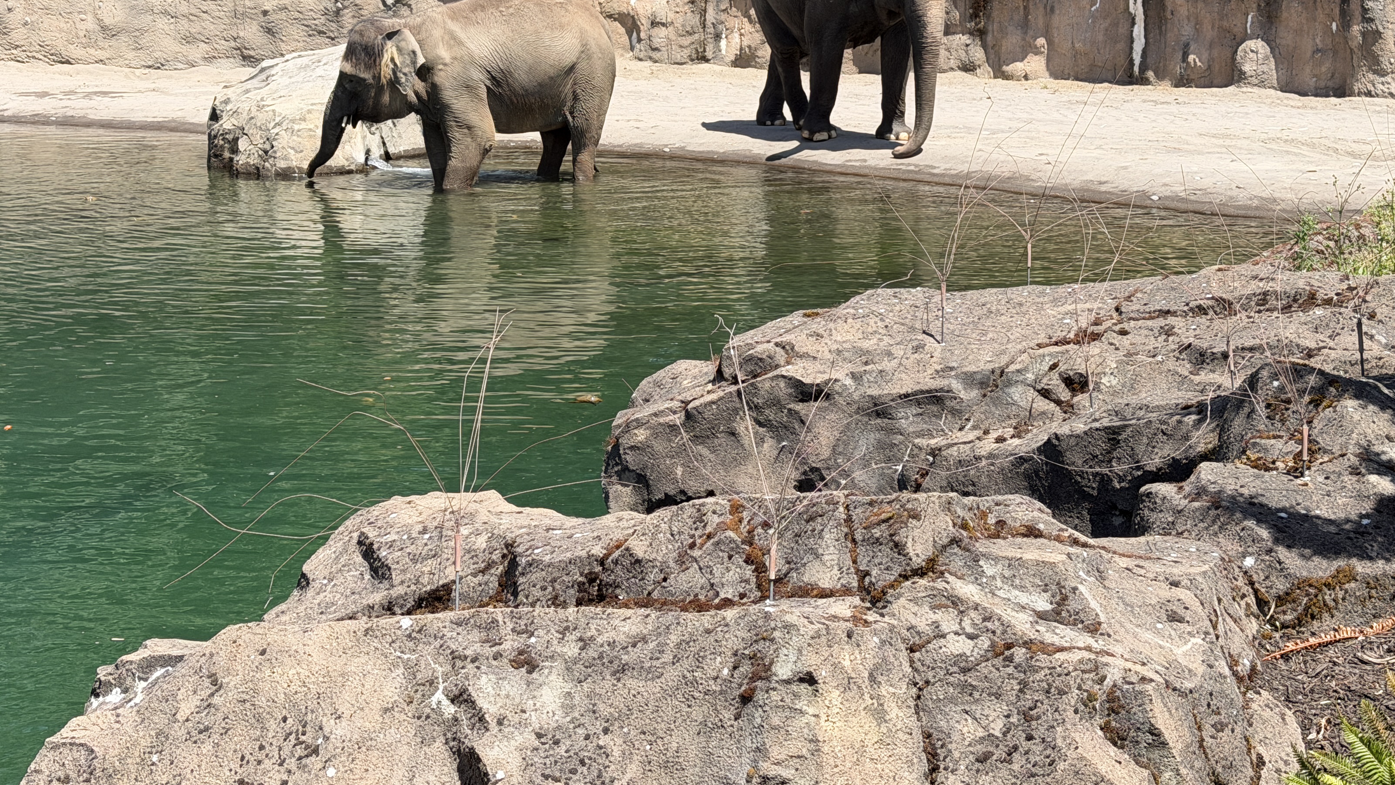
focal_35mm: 66
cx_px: 544
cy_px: 170
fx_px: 2441
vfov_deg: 18.1
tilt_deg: -6.2
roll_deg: +0.2
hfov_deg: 31.8
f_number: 1.78
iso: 64
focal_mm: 6.76
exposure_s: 1/2273
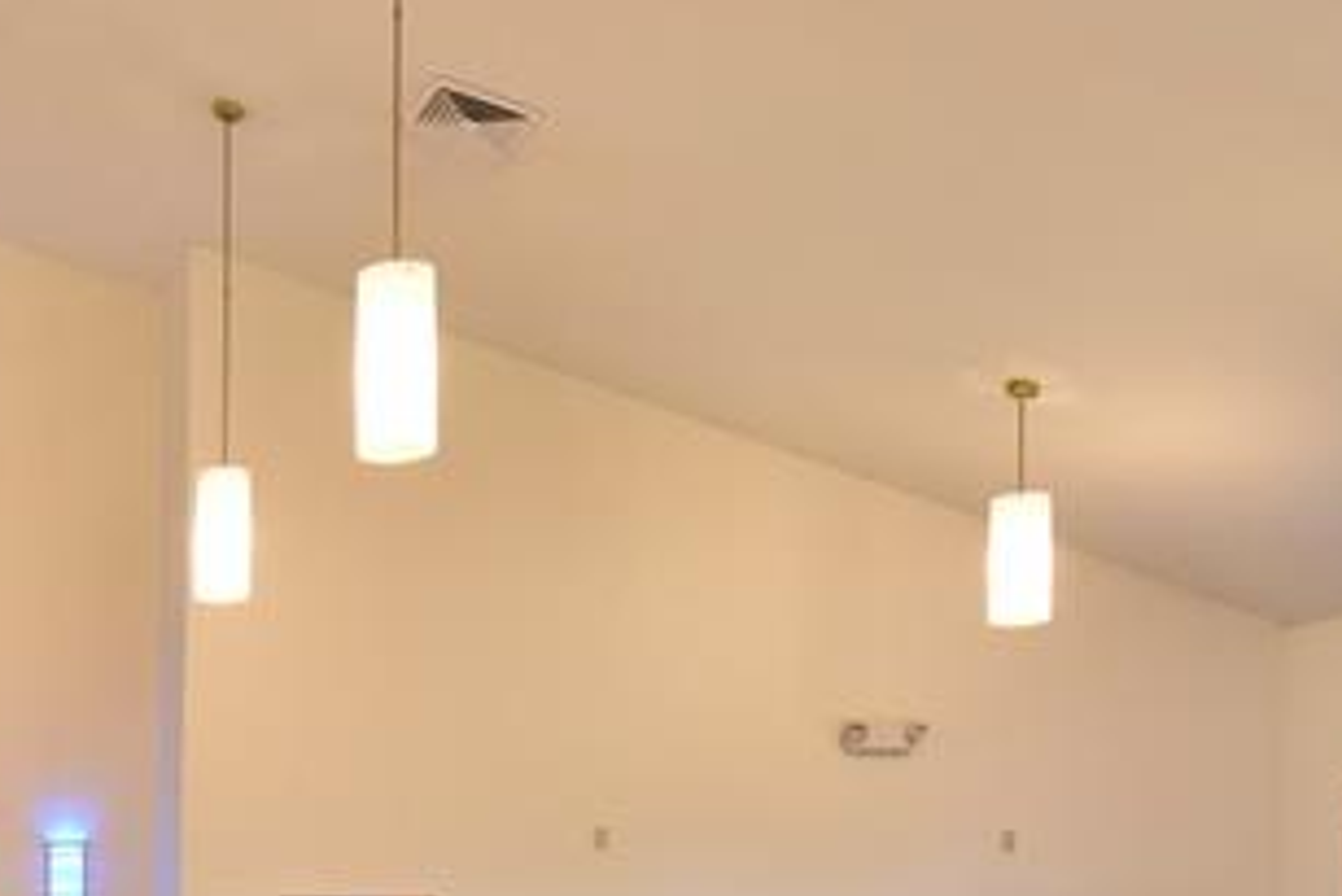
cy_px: 957
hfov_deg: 34.2
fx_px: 1865
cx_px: -140
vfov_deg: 25.3
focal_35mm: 50
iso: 280
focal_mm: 10
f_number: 4.5
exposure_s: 1/15
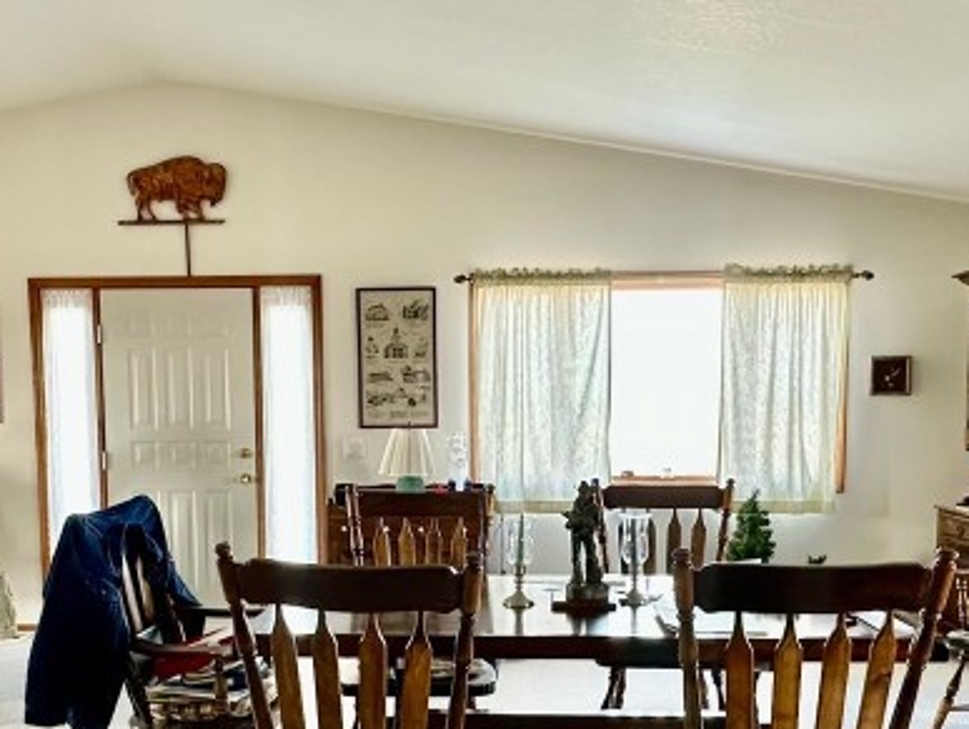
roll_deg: +0.2
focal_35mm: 37
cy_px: 511
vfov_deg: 38.1
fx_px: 1037
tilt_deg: -5.8
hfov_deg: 50.1
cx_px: 466
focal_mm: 2.22
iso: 320
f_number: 2.2
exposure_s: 1/70
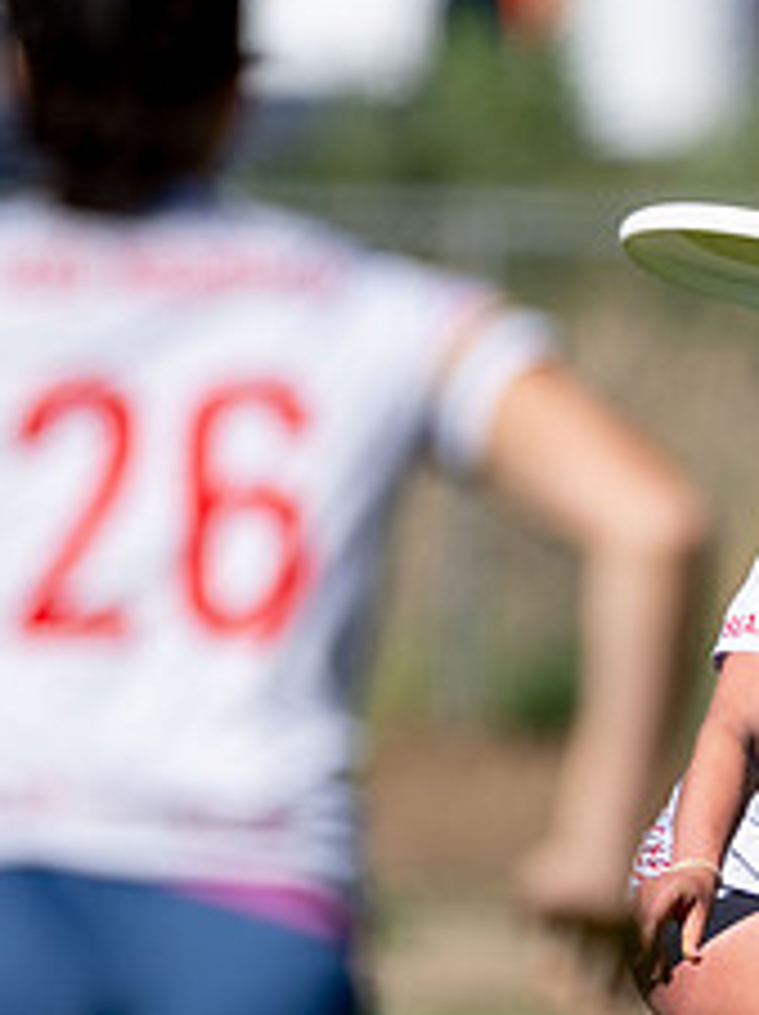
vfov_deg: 1.0
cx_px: 1326
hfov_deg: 0.7
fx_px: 59518
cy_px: 459
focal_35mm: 2032
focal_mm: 400
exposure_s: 1/2000
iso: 64
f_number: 2.8
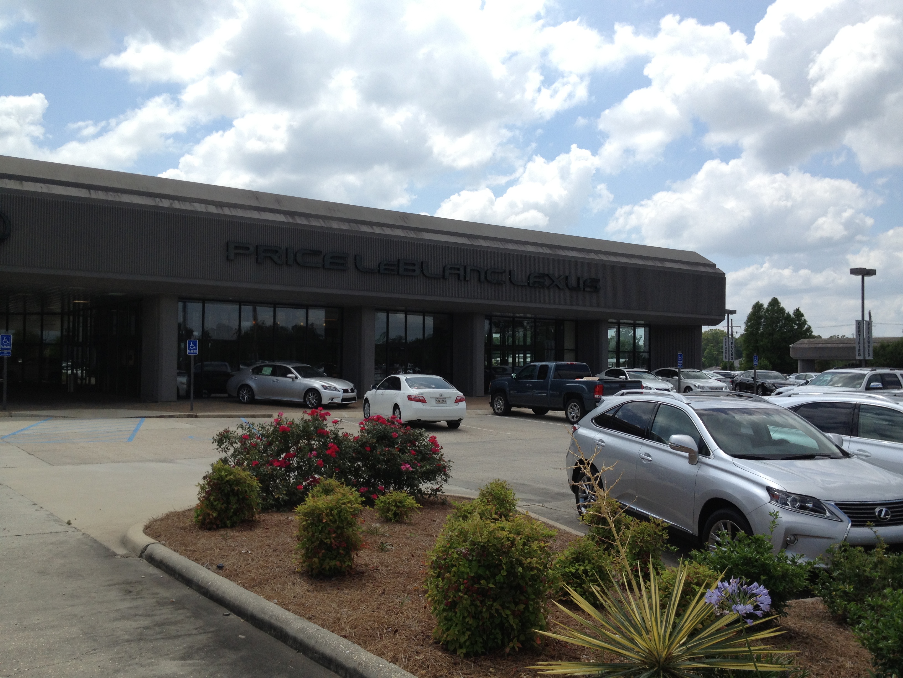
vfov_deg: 40.7
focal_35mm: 35
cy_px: 339
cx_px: 452
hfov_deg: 52.6
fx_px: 913
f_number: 2.4
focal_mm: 4.28
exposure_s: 1/2304
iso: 50
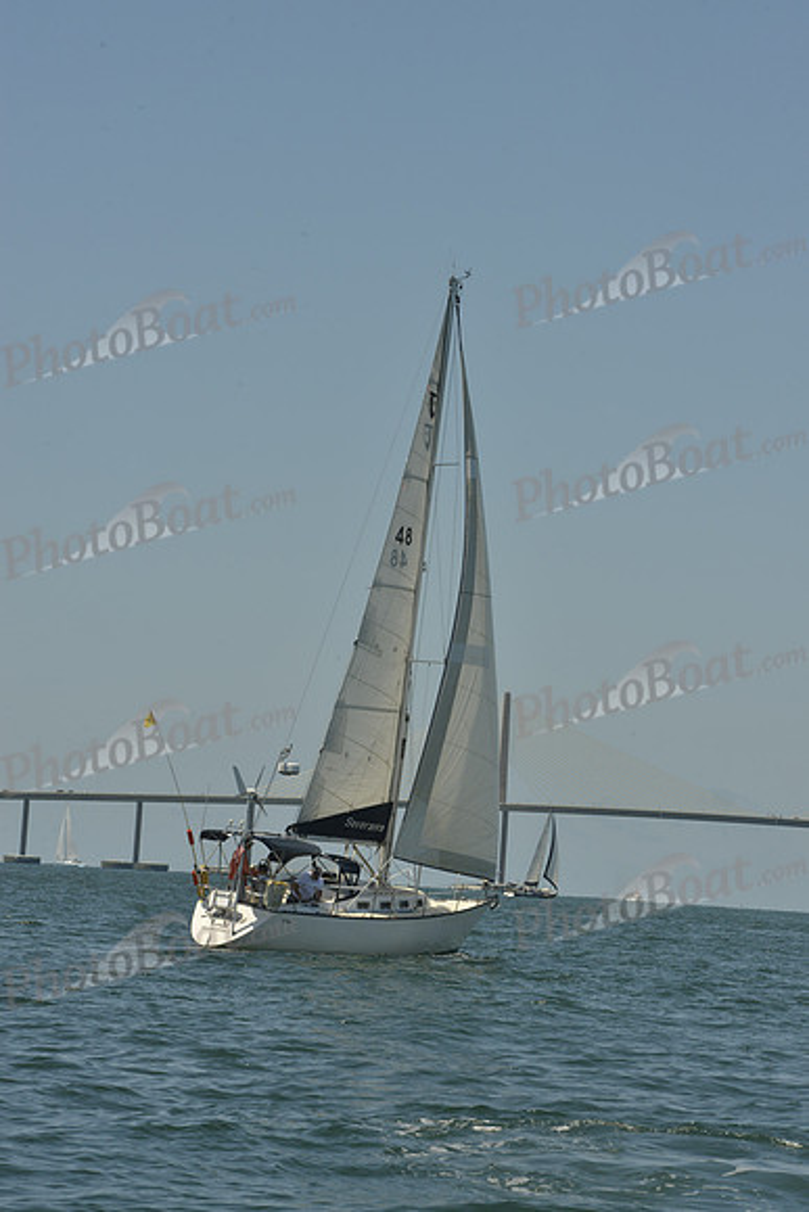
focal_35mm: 130
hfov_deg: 10.6
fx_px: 4379
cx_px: 404
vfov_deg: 15.8
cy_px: 606
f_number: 16
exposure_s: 1/500
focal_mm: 130
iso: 280
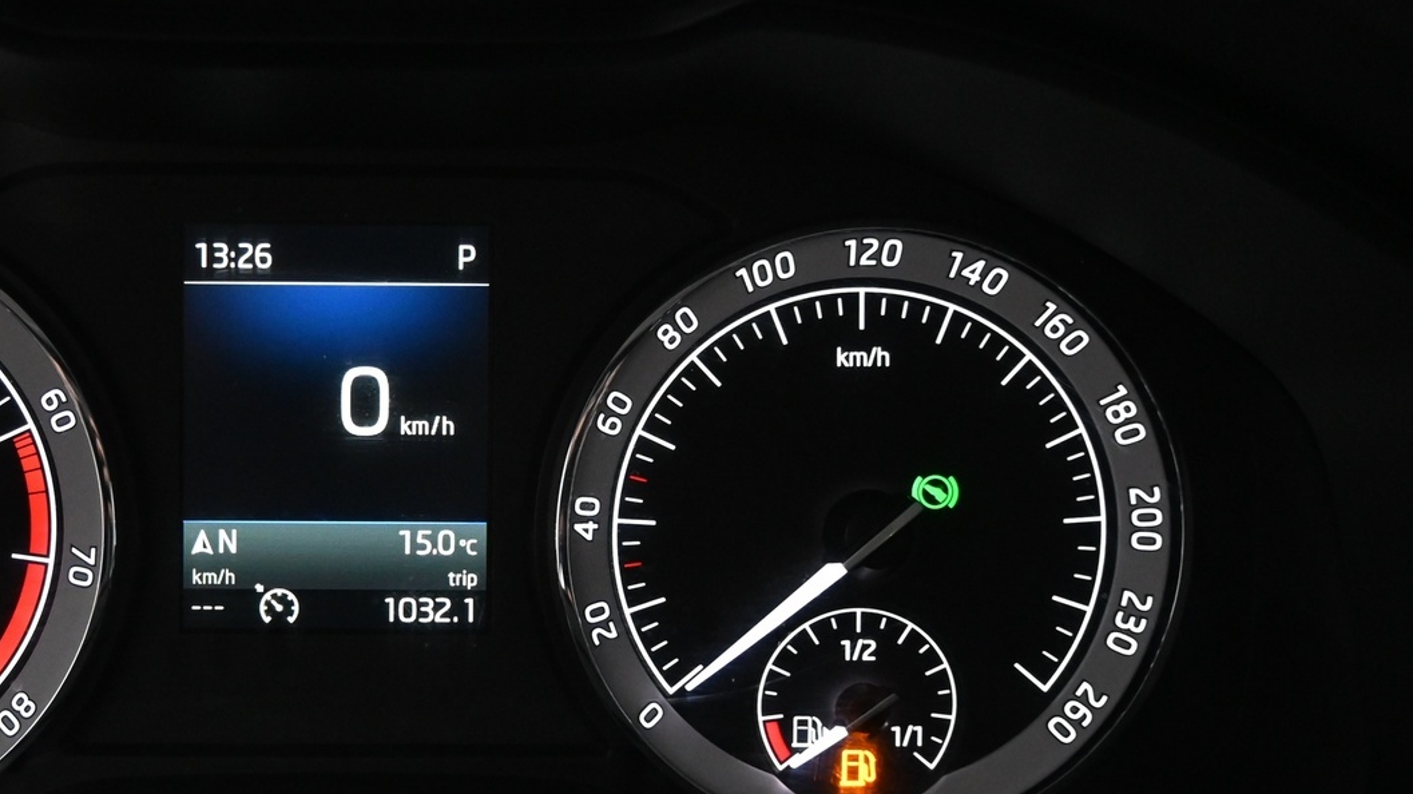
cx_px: 360
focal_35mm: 54
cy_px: 489
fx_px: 2030
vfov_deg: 22.1
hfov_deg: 37.5
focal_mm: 22.5
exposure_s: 1/40
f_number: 4
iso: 2800
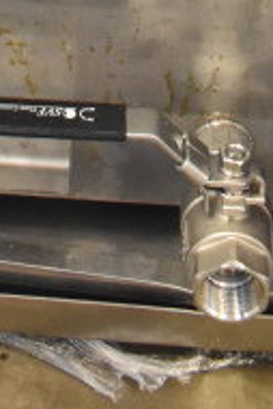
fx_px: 1476
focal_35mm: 130
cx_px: -37
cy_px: -503
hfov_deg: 10.4
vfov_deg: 12.9
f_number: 3.5
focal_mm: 18
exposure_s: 1/30
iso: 3200
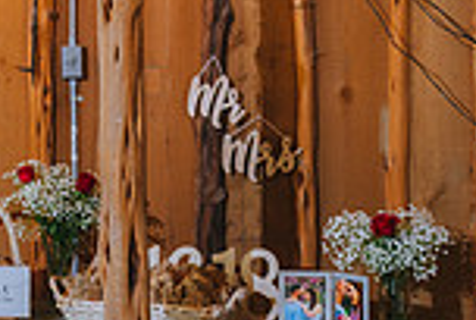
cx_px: -251
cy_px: 152
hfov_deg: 15.4
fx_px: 1616
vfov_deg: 11.3
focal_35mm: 122
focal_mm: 32
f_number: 3.5
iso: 250
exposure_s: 1/30
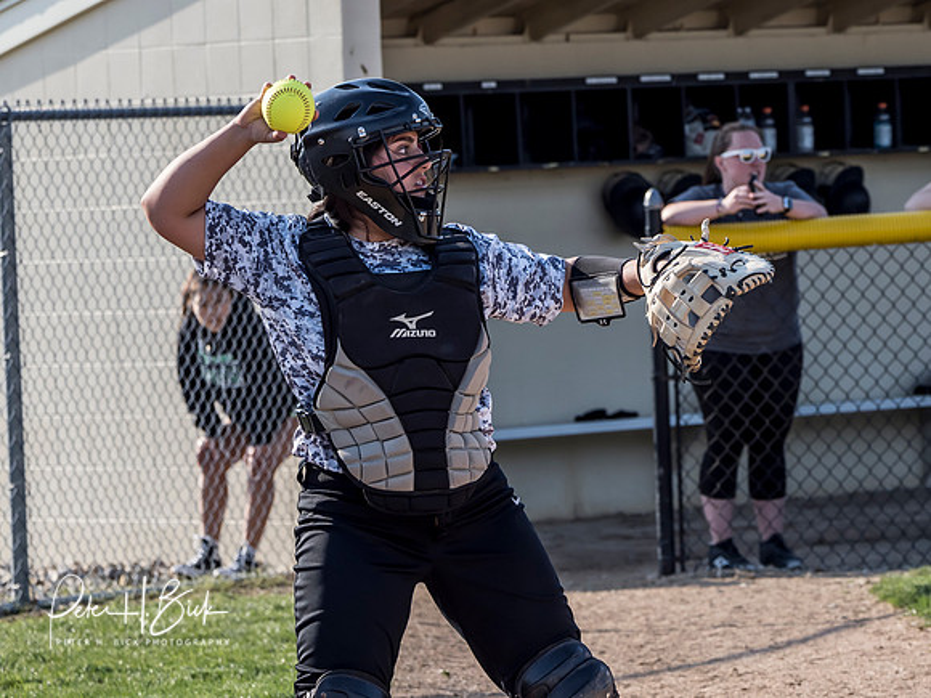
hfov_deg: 7.5
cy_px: 365
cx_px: 397
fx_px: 7057
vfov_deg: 5.7
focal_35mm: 262
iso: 400
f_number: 5.6
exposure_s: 1/1000
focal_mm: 111
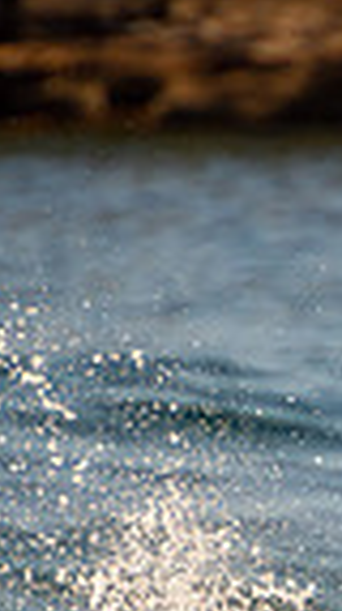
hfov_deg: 0.5
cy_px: 699
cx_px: 641
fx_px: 41330
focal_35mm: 2553
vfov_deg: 0.8
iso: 360
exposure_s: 1/1250
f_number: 5.6
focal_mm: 400
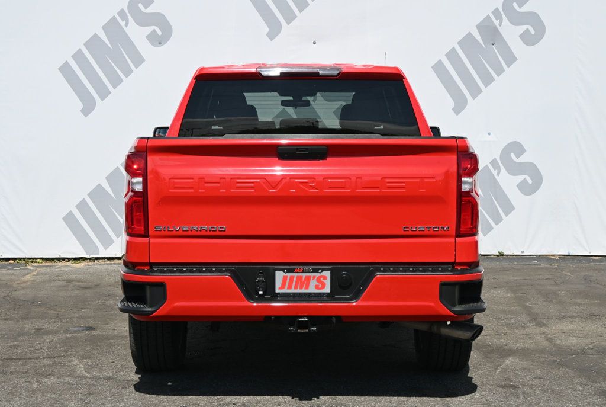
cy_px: 204
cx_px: 303
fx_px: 1113
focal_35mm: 66
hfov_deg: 30.5
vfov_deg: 20.7
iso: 100
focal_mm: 44
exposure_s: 1/250
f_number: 6
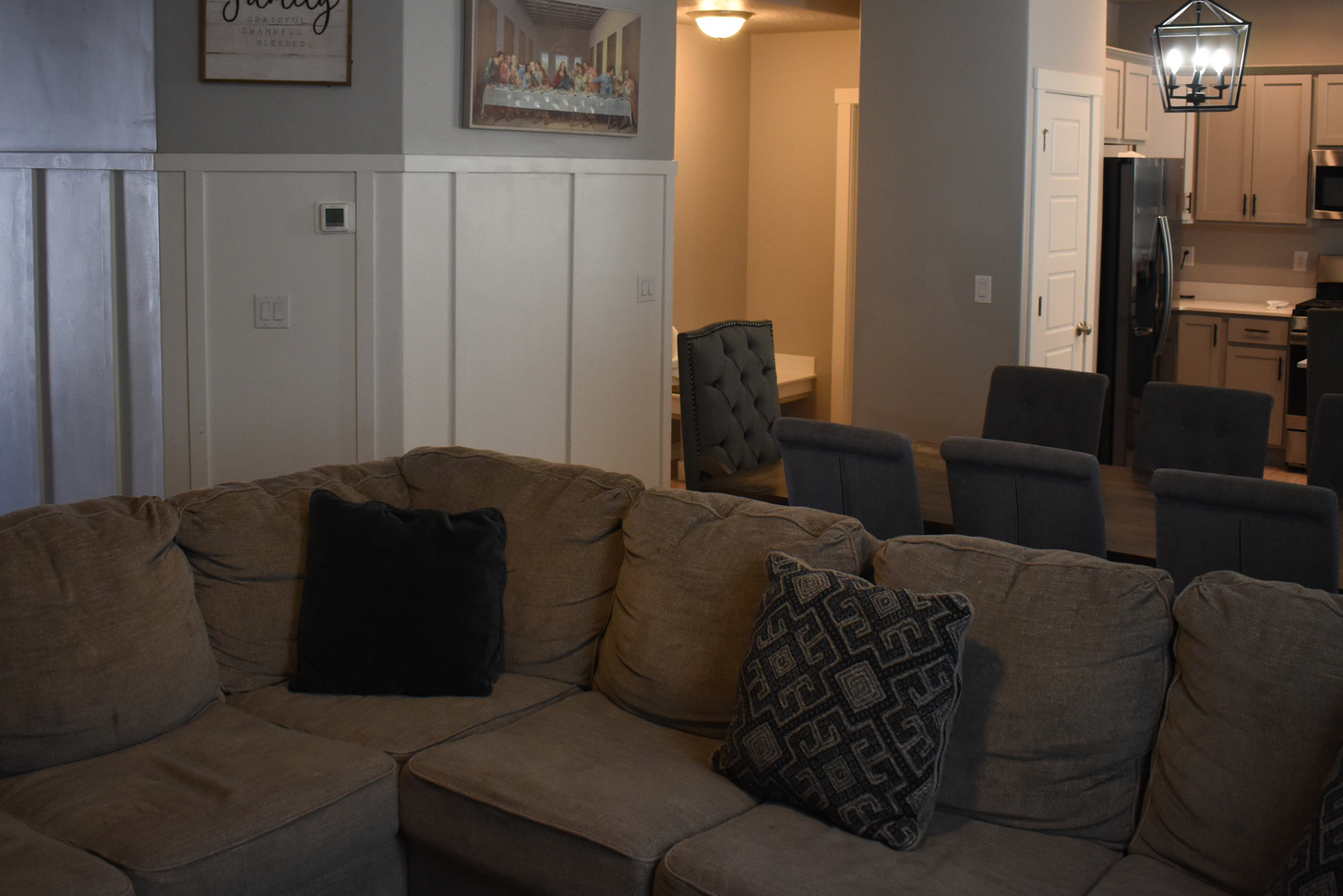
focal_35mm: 38
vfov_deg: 34.6
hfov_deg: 50.6
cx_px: 617
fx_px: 1418
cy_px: 277
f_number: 3.5
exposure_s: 1/200
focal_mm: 18
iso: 1000
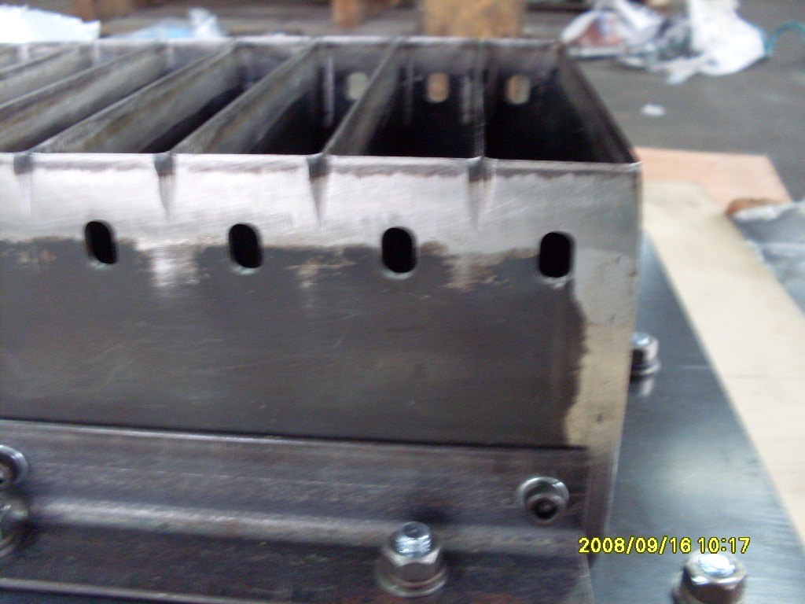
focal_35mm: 38
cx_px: 402
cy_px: 302
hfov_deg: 49.0
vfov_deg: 37.7
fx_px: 884
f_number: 2.8
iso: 200
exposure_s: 1/10
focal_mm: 6.3
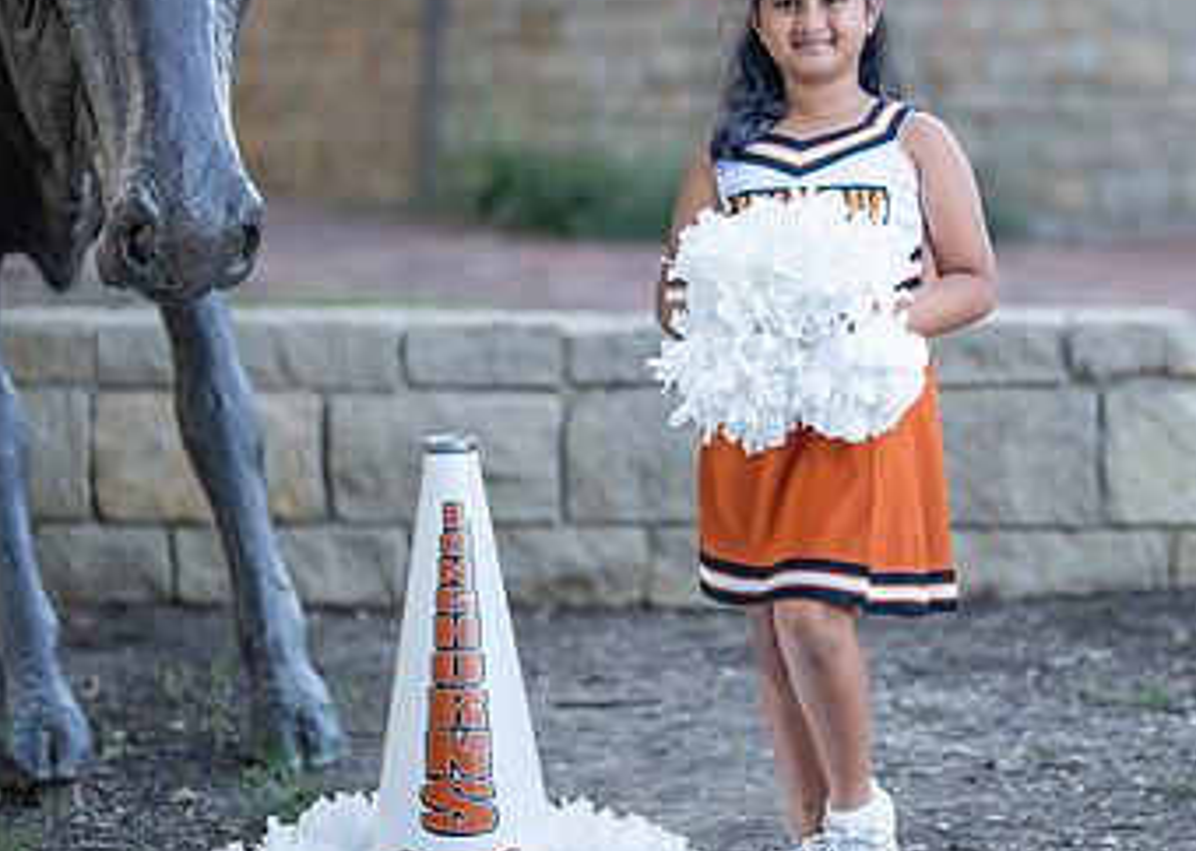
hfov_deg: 19.9
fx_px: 3393
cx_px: 802
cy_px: 343
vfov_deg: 14.3
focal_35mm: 100
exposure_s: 1/1250
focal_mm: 50
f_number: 1.2
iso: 250
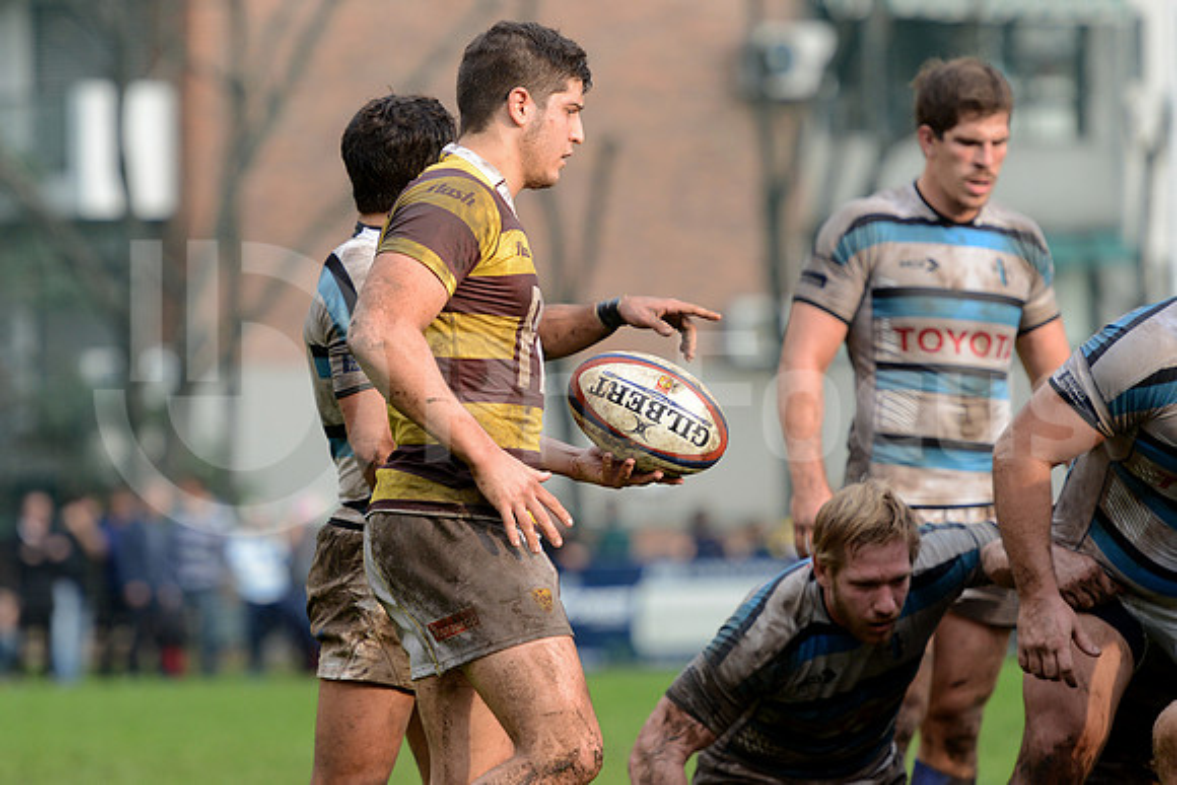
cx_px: 588
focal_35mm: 240
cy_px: 392
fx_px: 7848
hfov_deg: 8.6
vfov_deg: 5.7
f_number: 4
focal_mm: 240
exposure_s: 1/2000
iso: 1000
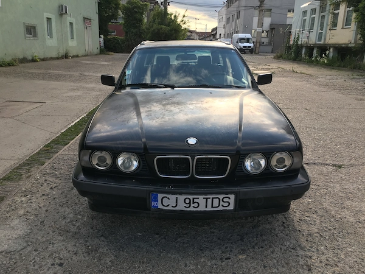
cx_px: 182
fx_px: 306
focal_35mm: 29
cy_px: 137
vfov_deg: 48.2
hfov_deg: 61.7
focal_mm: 4.15
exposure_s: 1/386
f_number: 2.2
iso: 25
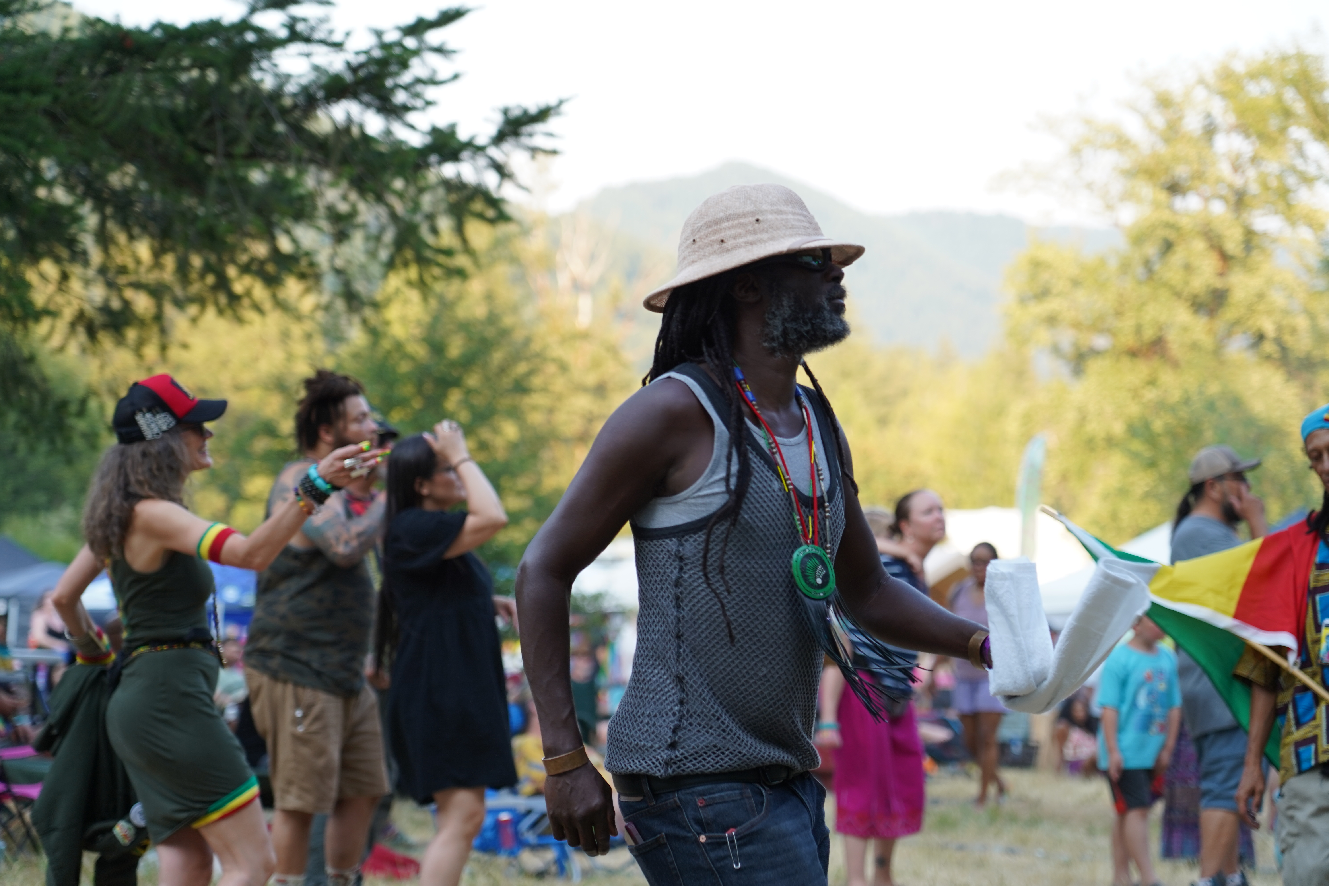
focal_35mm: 105
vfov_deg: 13.0
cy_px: 443
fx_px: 3876
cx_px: 664
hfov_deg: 19.5
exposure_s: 1/160
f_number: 4
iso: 250
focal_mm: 105
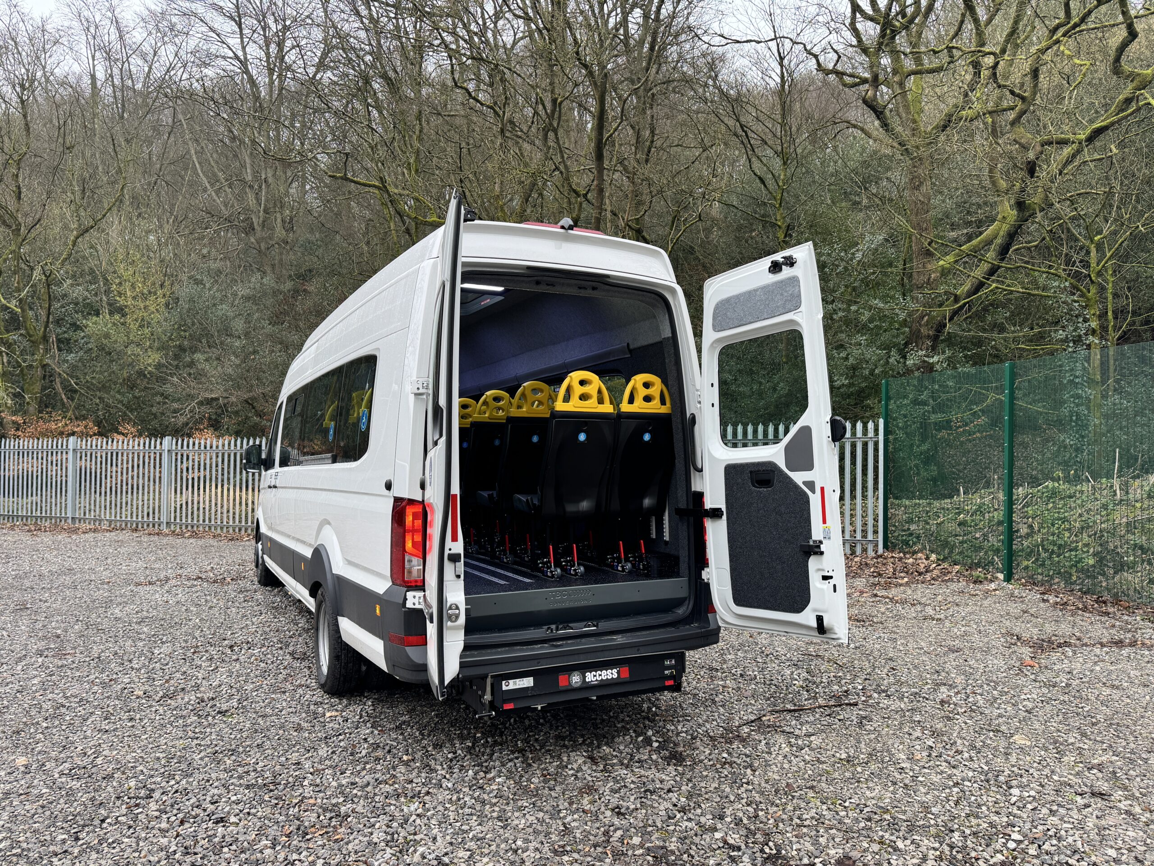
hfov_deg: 71.6
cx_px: 577
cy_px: 433
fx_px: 800
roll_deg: -0.6
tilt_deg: +1.7
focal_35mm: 24
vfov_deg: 56.8
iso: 100
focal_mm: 6.76
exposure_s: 1/121
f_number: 1.78
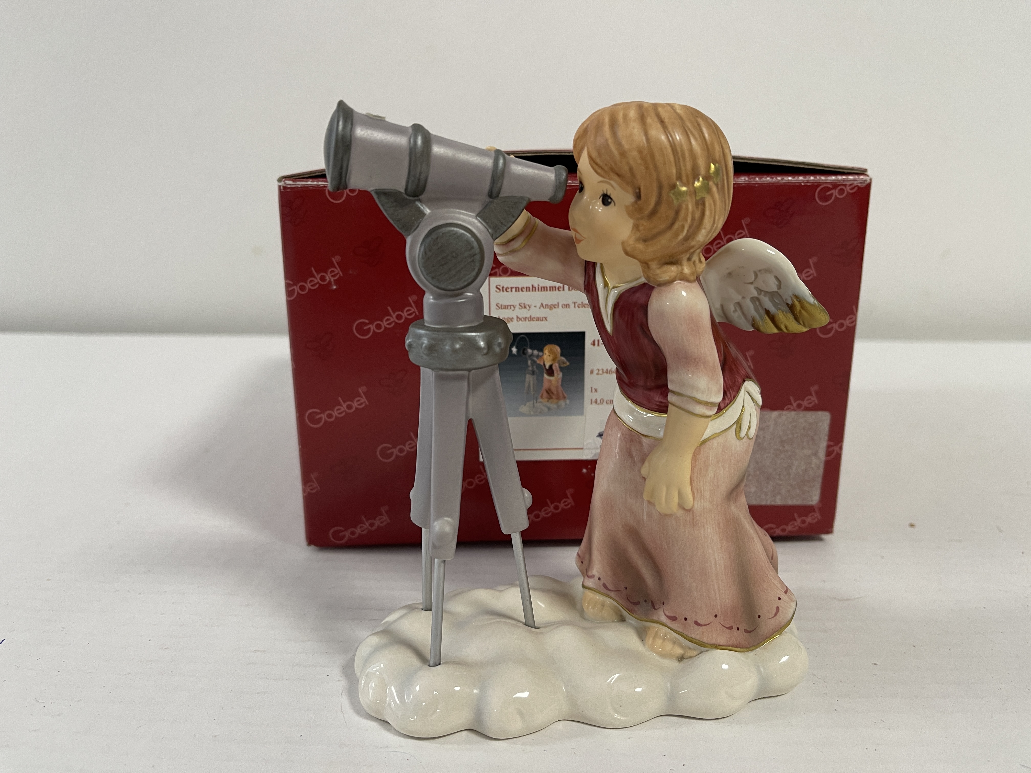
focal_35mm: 25
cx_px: 516
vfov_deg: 54.9
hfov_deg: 69.4
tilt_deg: -13.0
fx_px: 745
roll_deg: -0.4
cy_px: 386
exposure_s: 1/50
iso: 100
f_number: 1.6
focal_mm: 5.1
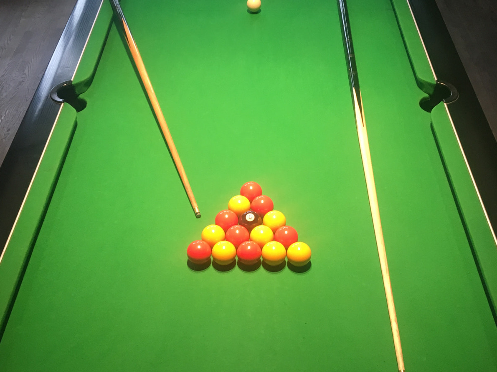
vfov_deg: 36.7
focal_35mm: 39
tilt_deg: -48.3
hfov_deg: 47.9
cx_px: 248
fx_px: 560
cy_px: 224
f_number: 2.2
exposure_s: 1/33
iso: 100
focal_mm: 4.15
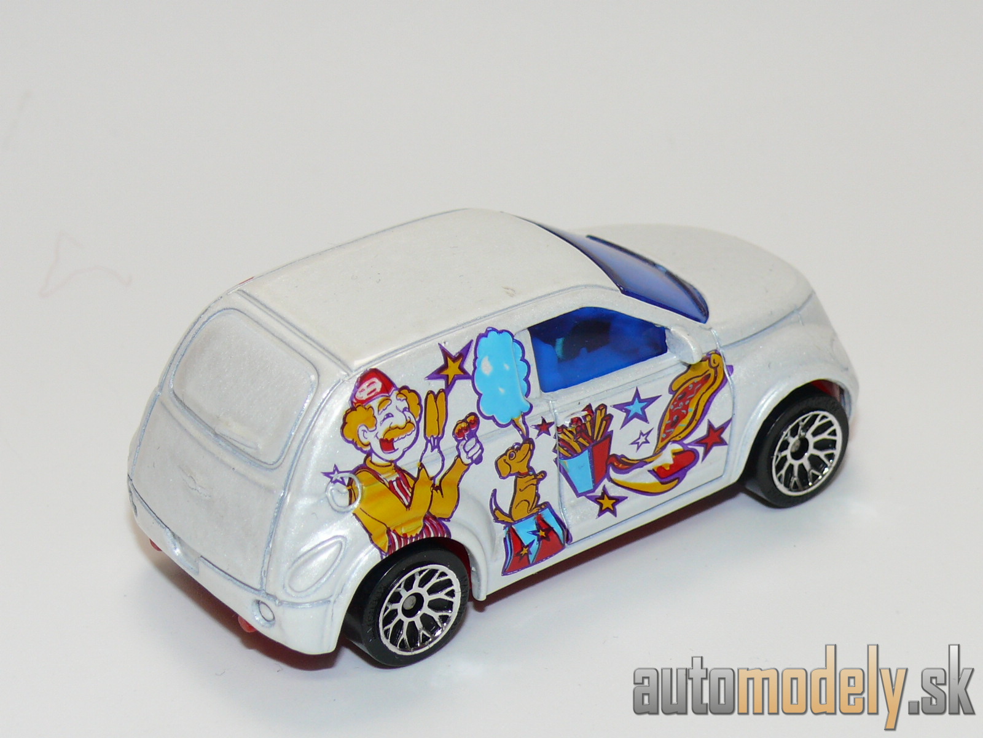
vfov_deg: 14.1
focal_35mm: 105
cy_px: 369
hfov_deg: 18.7
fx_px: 2982
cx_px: 492
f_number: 4
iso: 100
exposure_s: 1/40
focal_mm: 13.7
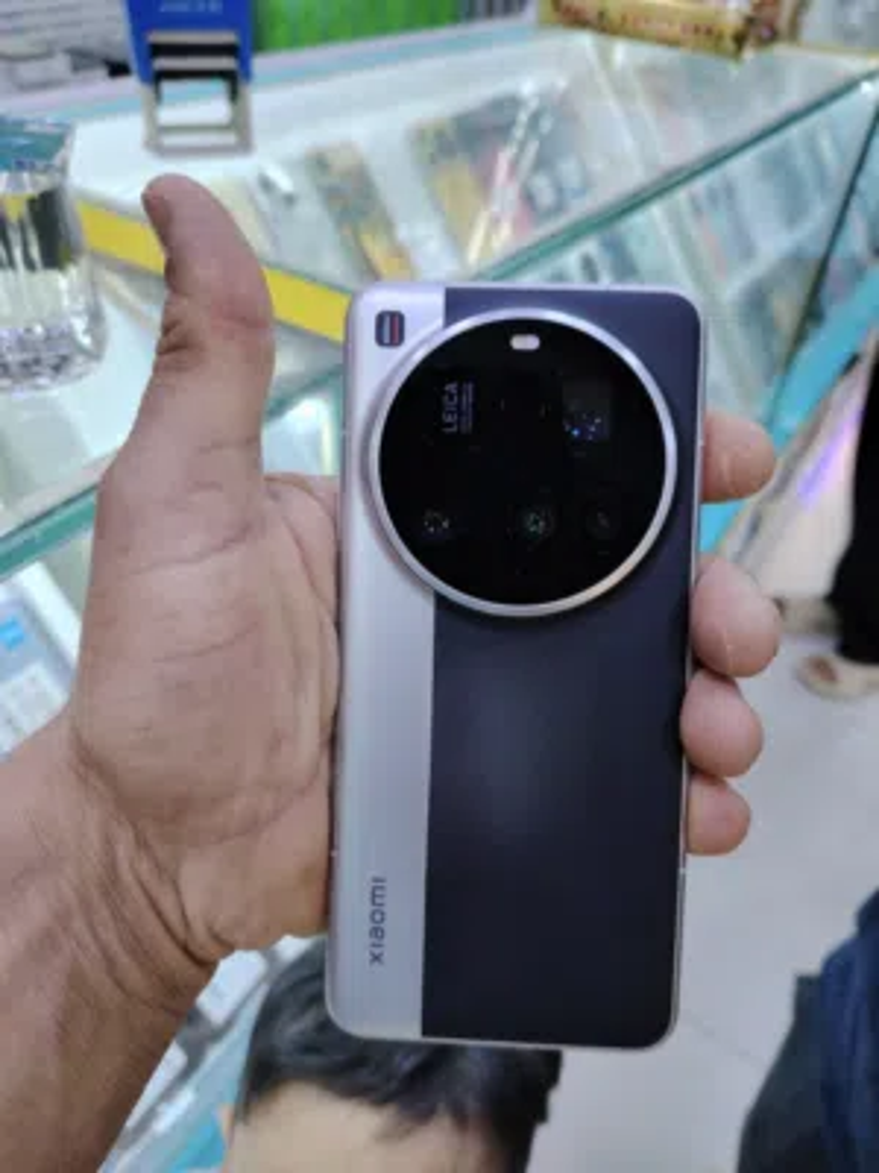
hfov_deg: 56.8
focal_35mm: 24
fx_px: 813
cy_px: 586
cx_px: 440
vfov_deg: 71.6
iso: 291
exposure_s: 1/100
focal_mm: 5.25
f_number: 1.75
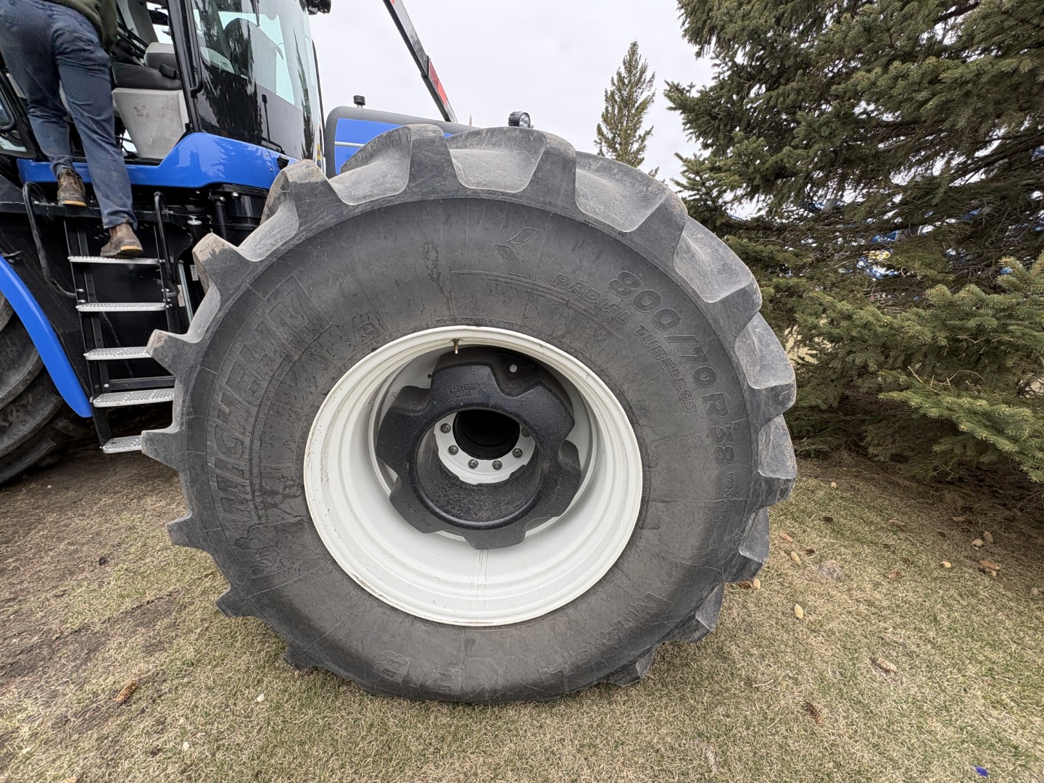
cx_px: 522
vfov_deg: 85.7
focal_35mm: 14
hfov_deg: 102.1
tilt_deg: -17.8
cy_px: 392
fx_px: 422
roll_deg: -2.9
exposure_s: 1/160
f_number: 2.2
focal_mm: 2.22
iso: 50
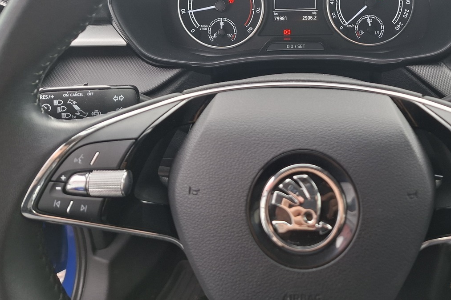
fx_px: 426
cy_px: 68
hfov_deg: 54.6
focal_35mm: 34
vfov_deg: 37.7
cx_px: 303
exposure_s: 1/100
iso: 40
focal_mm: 5.54
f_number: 1.8
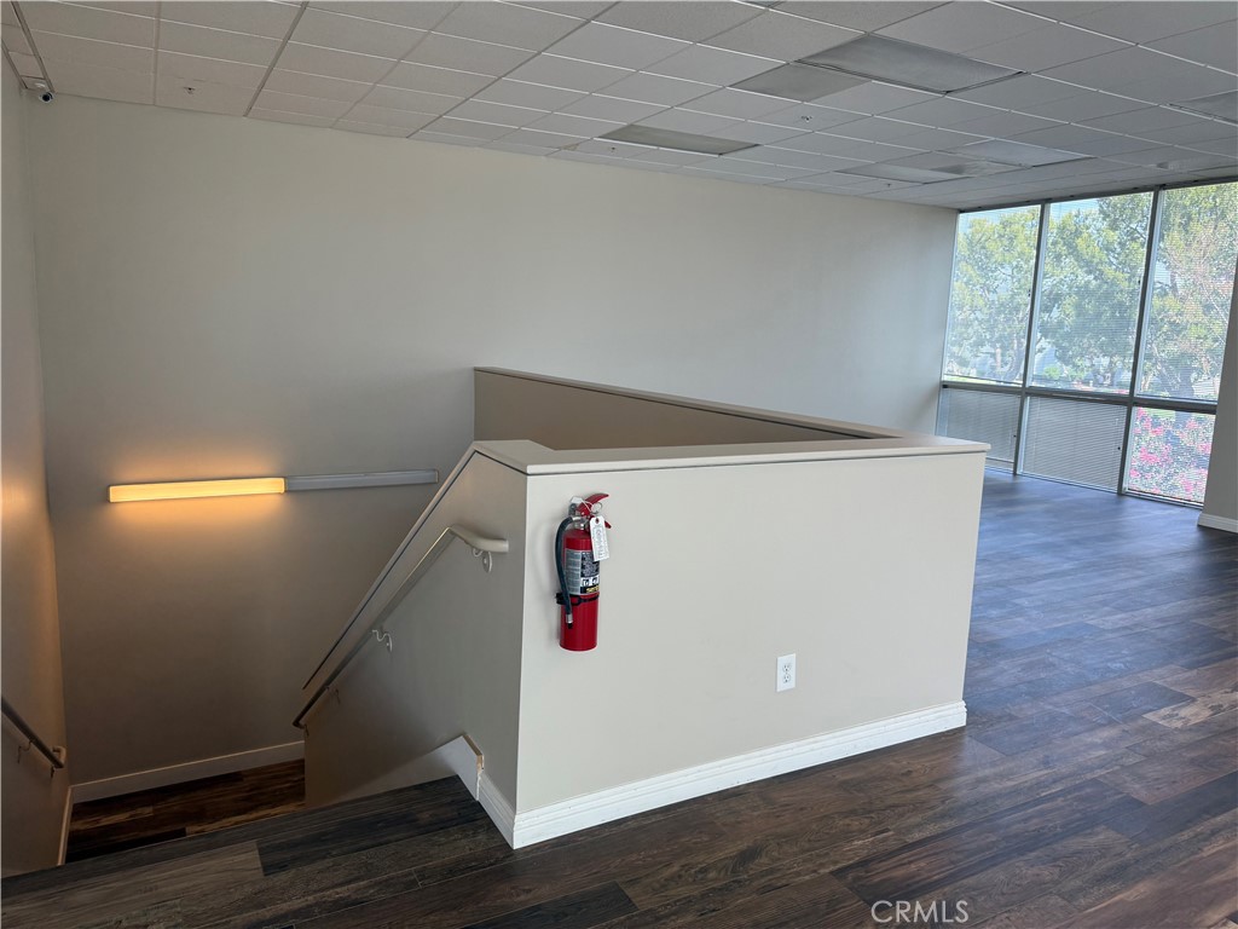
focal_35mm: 24
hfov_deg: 71.6
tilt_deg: -6.1
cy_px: 464
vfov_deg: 56.8
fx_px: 858
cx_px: 619
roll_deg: -2.0
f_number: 1.78
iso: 125
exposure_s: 1/121
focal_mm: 6.76
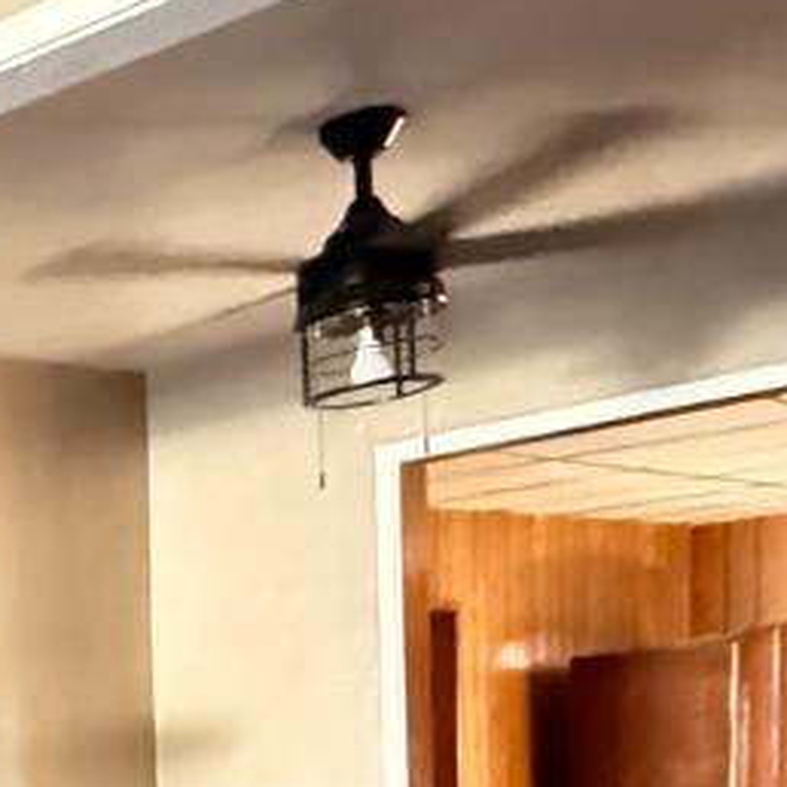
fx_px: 1852
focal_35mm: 72
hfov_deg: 16.6
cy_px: 1020
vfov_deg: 21.7
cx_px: -872
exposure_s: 1/40
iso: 1600
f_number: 2.2
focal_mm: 2.22
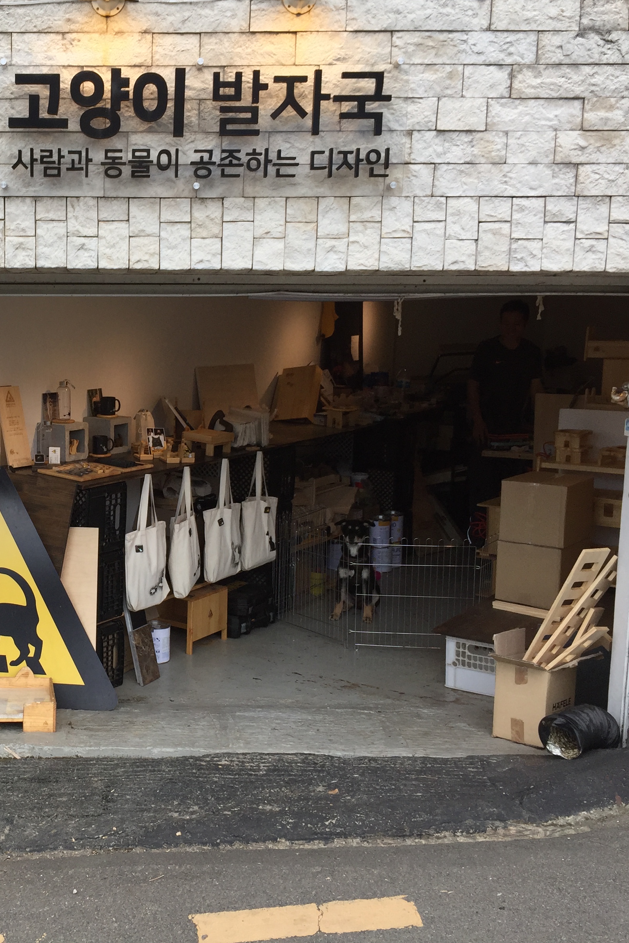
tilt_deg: -8.9
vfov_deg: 47.4
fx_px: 1074
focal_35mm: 41
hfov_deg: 31.1
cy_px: 463
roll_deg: -1.5
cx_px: 61
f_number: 2.2
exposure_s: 1/581
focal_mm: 4.15
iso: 32
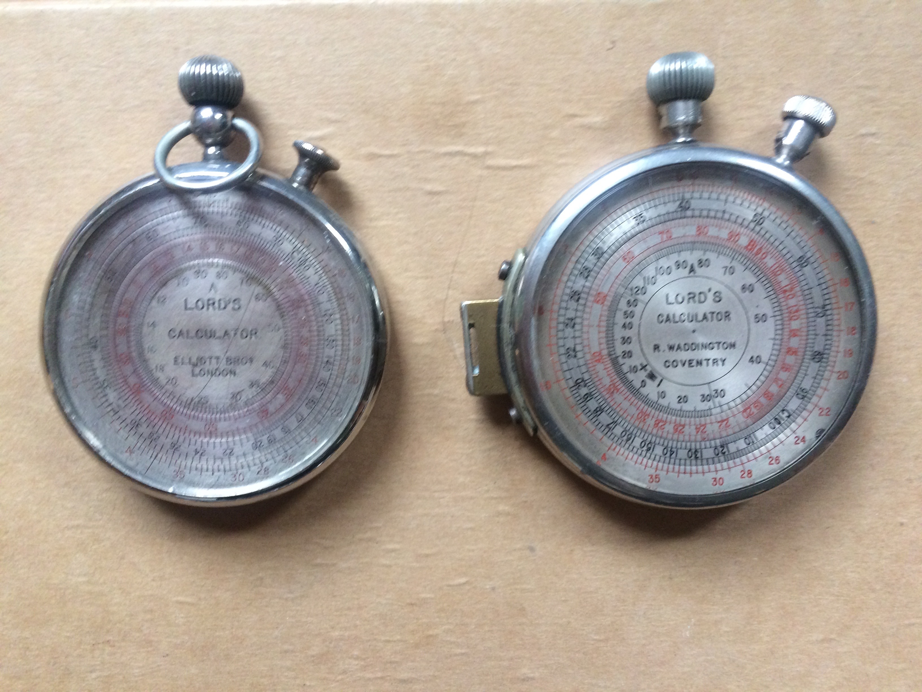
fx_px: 772
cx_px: 461
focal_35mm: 29
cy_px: 346
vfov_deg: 48.2
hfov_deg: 61.7
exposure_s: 1/33
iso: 200
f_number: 2.2
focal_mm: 4.15
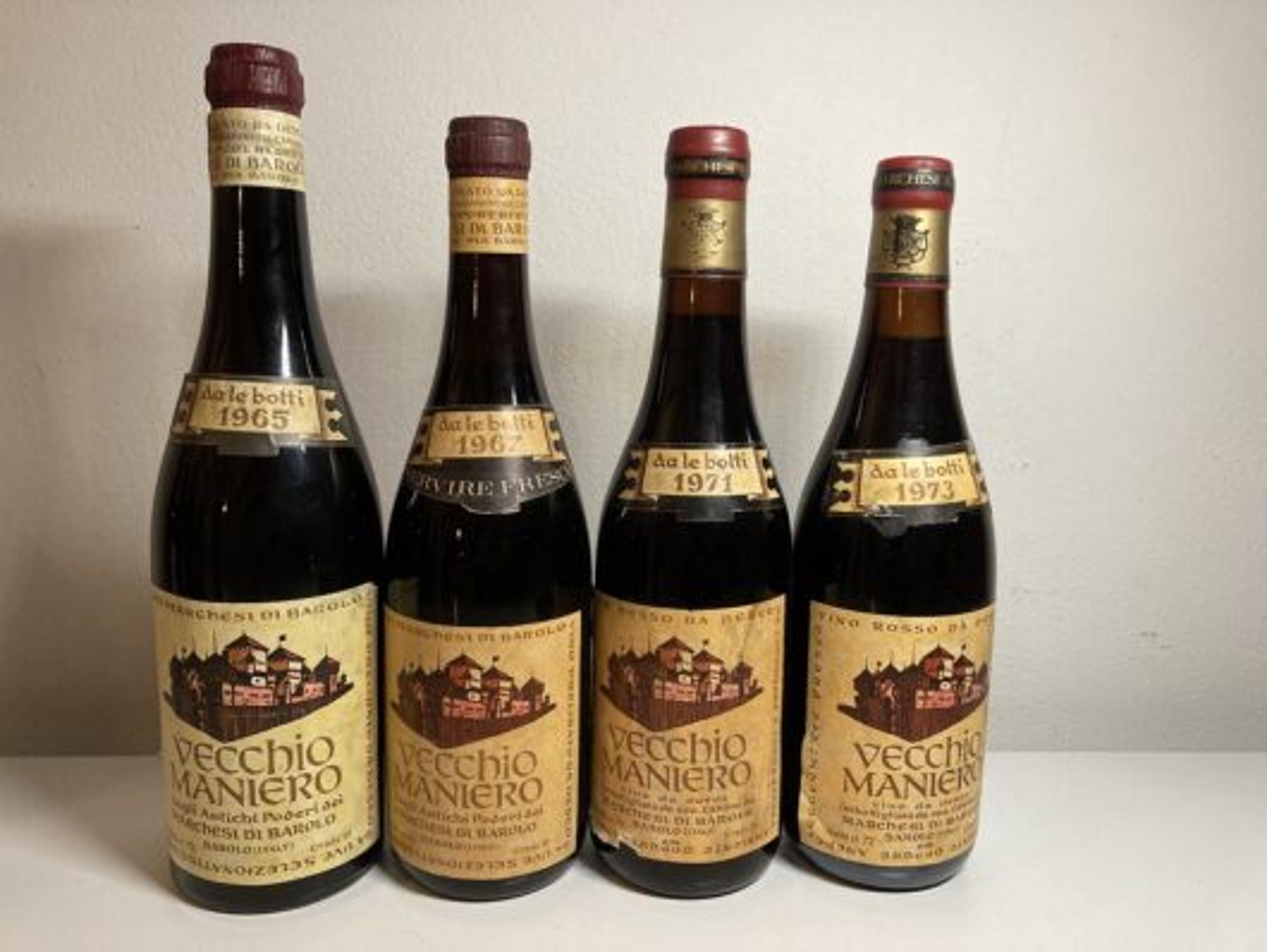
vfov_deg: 49.8
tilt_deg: -7.2
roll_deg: +0.0
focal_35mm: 28
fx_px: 1025
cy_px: 476
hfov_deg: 63.4
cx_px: 634
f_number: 1.8
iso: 100
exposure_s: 1/60
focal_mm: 3.99
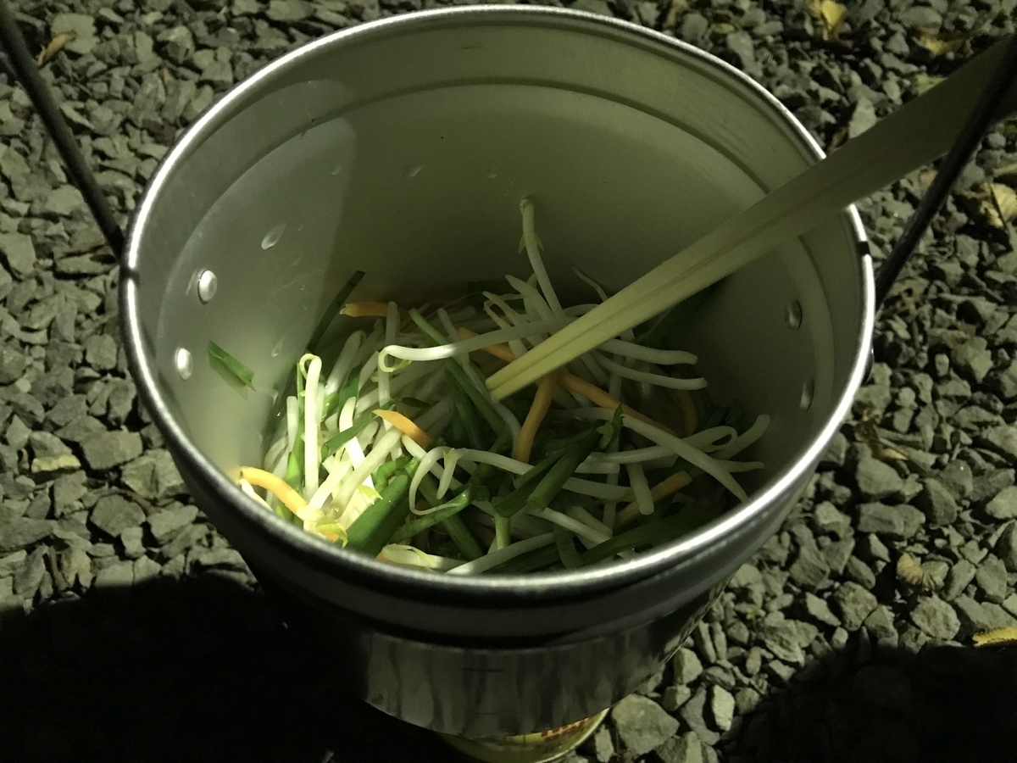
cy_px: 382
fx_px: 823
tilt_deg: -60.1
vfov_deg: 49.7
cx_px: 508
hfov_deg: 63.4
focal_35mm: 28
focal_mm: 3.99
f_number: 1.8
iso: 125
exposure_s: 1/4
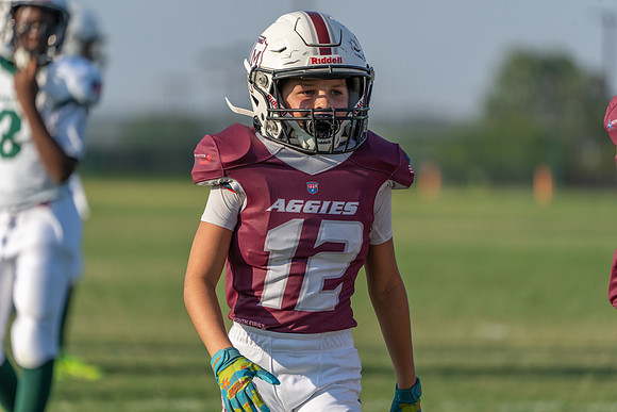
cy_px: 206
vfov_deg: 3.8
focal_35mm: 361
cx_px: 308
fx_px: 6188
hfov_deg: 5.7
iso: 250
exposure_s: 1/1250
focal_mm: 361
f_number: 5.6
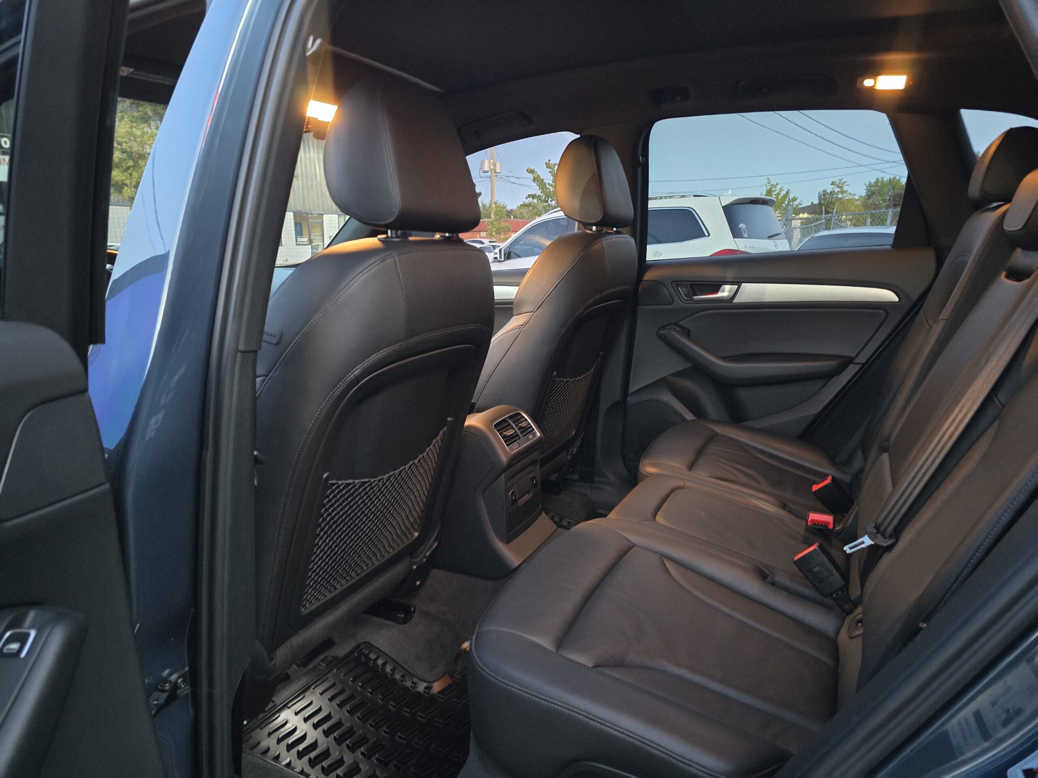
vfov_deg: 58.9
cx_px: 519
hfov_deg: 73.9
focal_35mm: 23
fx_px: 690
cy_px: 389
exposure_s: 1/15
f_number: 1.7
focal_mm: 6.3
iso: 2000
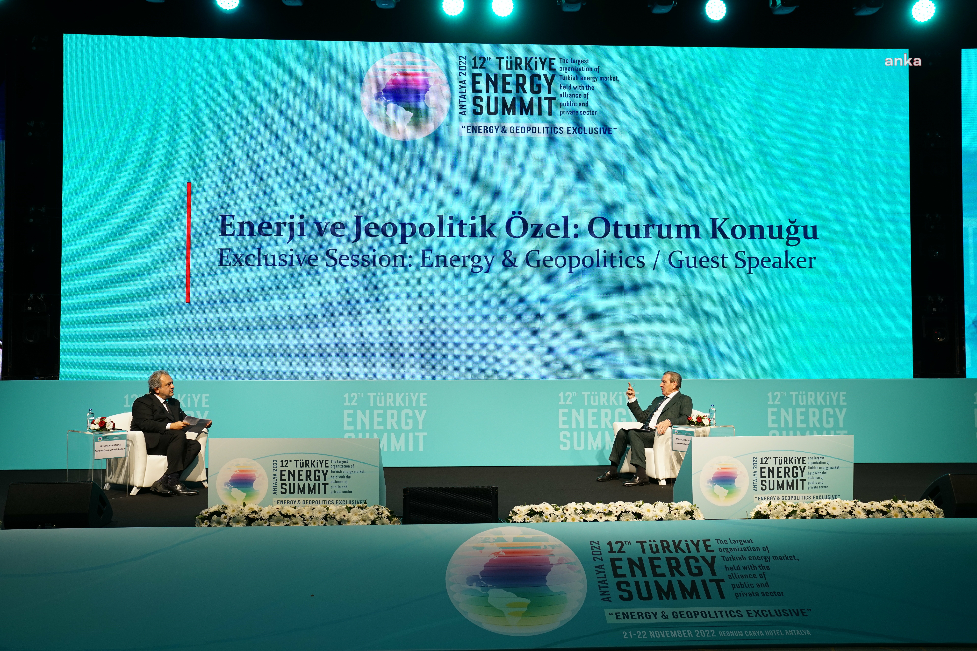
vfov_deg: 40.0
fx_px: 896
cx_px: 488
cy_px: 326
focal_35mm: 33
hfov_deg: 57.2
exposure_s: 1/200
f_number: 4
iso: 800
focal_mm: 33
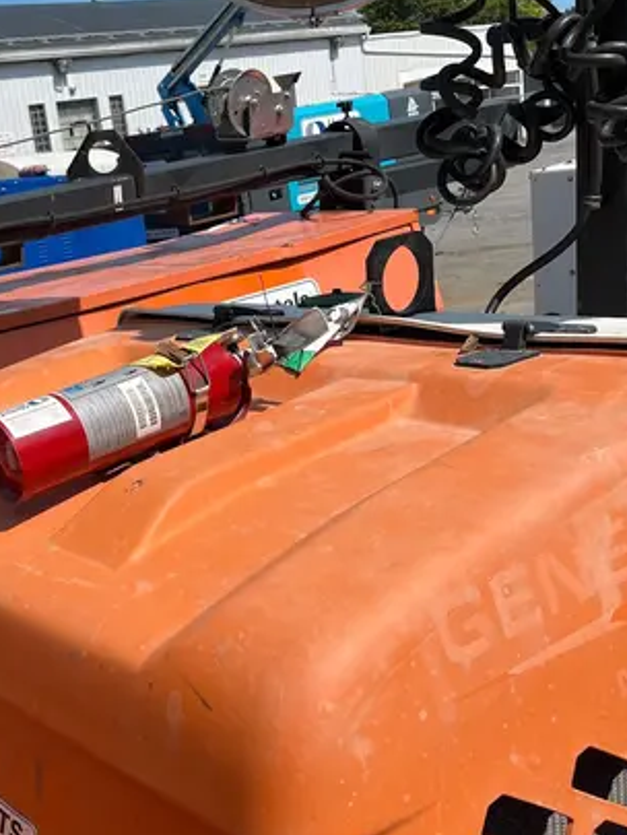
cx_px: 78
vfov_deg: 40.2
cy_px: 508
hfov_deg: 29.8
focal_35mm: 47
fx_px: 1134
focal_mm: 5.1
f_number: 1.6
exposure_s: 1/3745
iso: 50
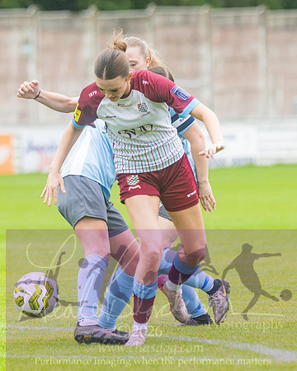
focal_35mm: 520
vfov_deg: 3.7
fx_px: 5717
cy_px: 163
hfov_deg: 3.0
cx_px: 42
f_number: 2.8
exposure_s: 1/1600
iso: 800
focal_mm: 210
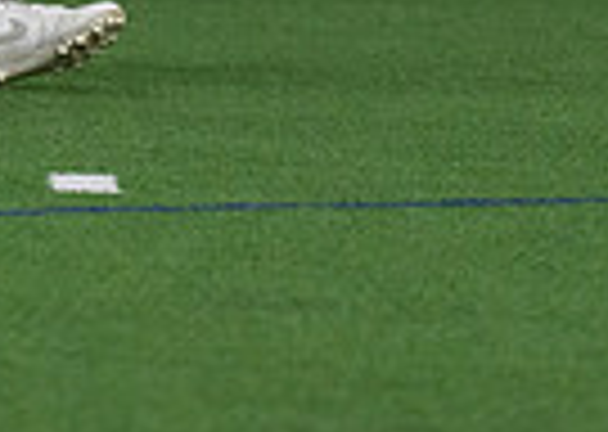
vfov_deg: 1.2
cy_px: -632
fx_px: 20966
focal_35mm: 1216
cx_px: -82
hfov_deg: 1.7
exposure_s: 1/1250
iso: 1600
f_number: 2.8
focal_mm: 200
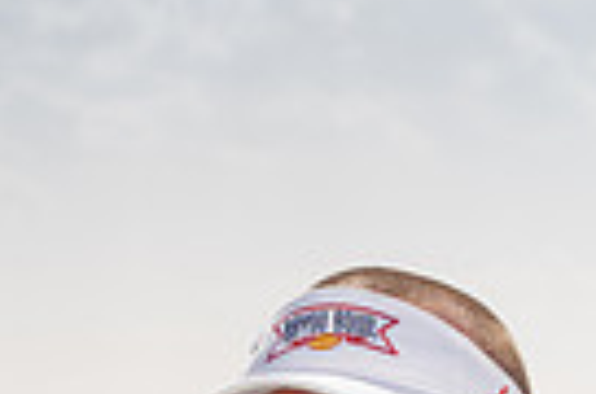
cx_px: 390
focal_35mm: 199
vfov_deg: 6.6
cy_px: 915
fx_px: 3287
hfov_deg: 10.4
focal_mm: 60
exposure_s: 1/250
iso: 100
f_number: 8
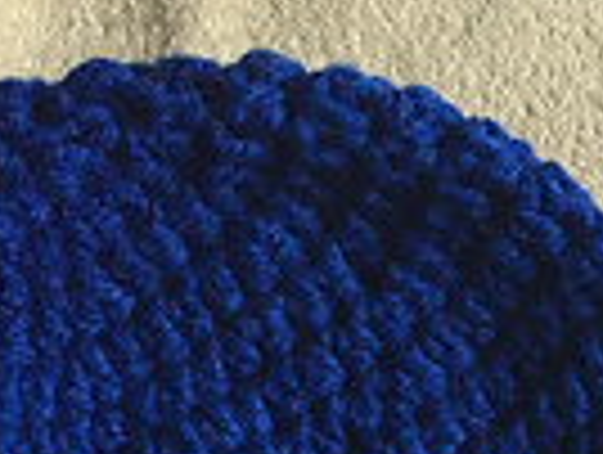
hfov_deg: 13.9
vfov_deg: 9.6
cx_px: 680
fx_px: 2408
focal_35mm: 138
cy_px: 1056
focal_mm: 4.15
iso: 50
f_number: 2.2
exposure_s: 1/30
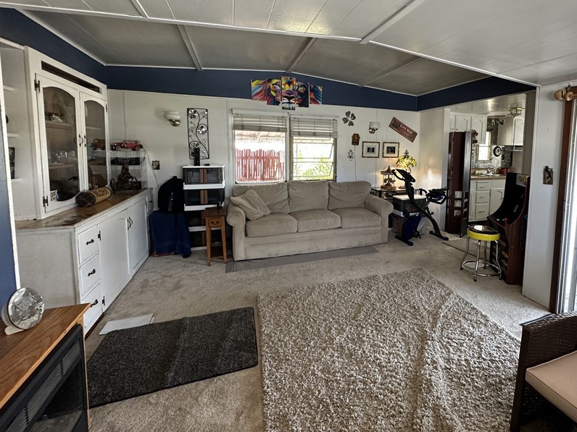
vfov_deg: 71.0
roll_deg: -0.2
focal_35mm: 18
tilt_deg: -4.9
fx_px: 300
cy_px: 177
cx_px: 362
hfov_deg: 86.0
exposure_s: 1/60
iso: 250
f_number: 2.2
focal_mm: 2.22
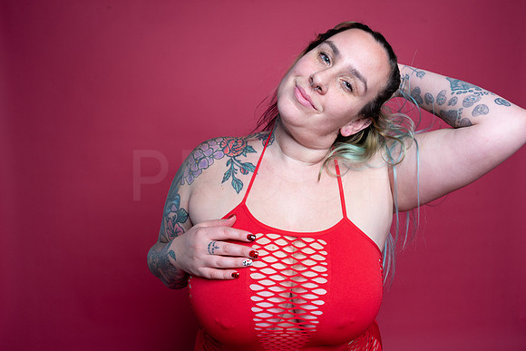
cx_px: 263
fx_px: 511
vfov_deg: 37.9
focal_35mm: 35
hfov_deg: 54.4
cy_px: 176
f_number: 11
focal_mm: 35
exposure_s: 1/160
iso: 250
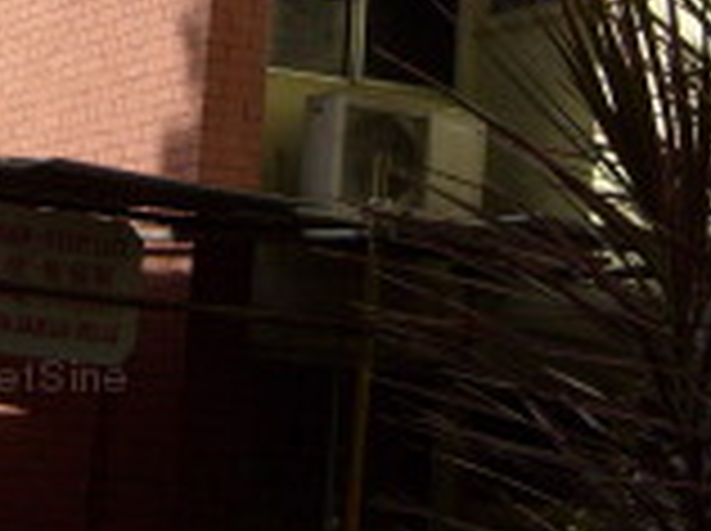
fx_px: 2502
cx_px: 202
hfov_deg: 16.1
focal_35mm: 122
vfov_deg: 11.9
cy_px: -68
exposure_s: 1/250
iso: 80
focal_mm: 5.8
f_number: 7.1
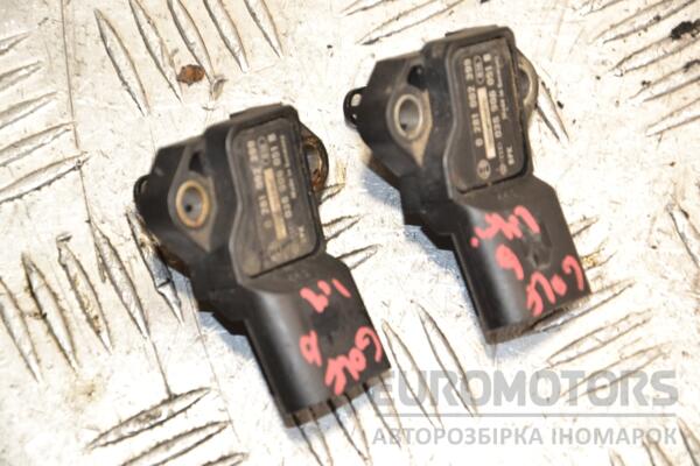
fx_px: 1167
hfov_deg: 33.4
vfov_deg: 22.6
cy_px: 233
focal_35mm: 60
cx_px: 350
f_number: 4.8
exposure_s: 1/80
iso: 800
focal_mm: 40
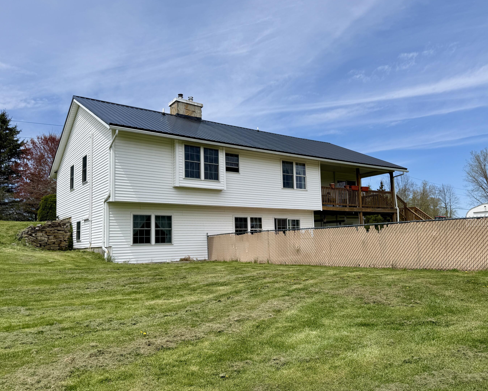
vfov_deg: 54.9
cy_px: 202
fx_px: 375
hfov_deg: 66.0
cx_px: 251
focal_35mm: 26
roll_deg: -0.3
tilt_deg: +5.6
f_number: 1.78
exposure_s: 1/5714
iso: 80
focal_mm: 6.76
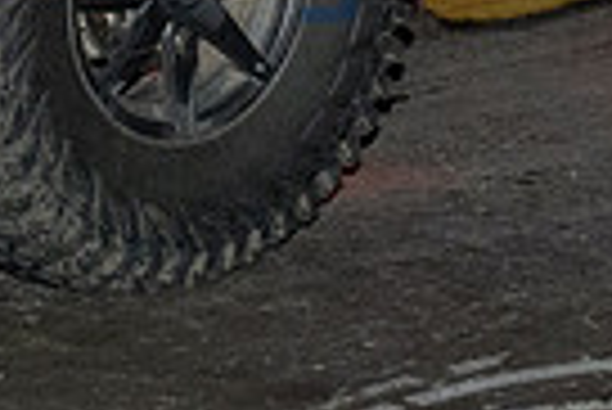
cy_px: -744
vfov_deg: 5.0
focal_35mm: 262
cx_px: 409
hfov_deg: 7.8
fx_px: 4459
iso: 1250
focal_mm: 34
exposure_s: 1/125
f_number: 4
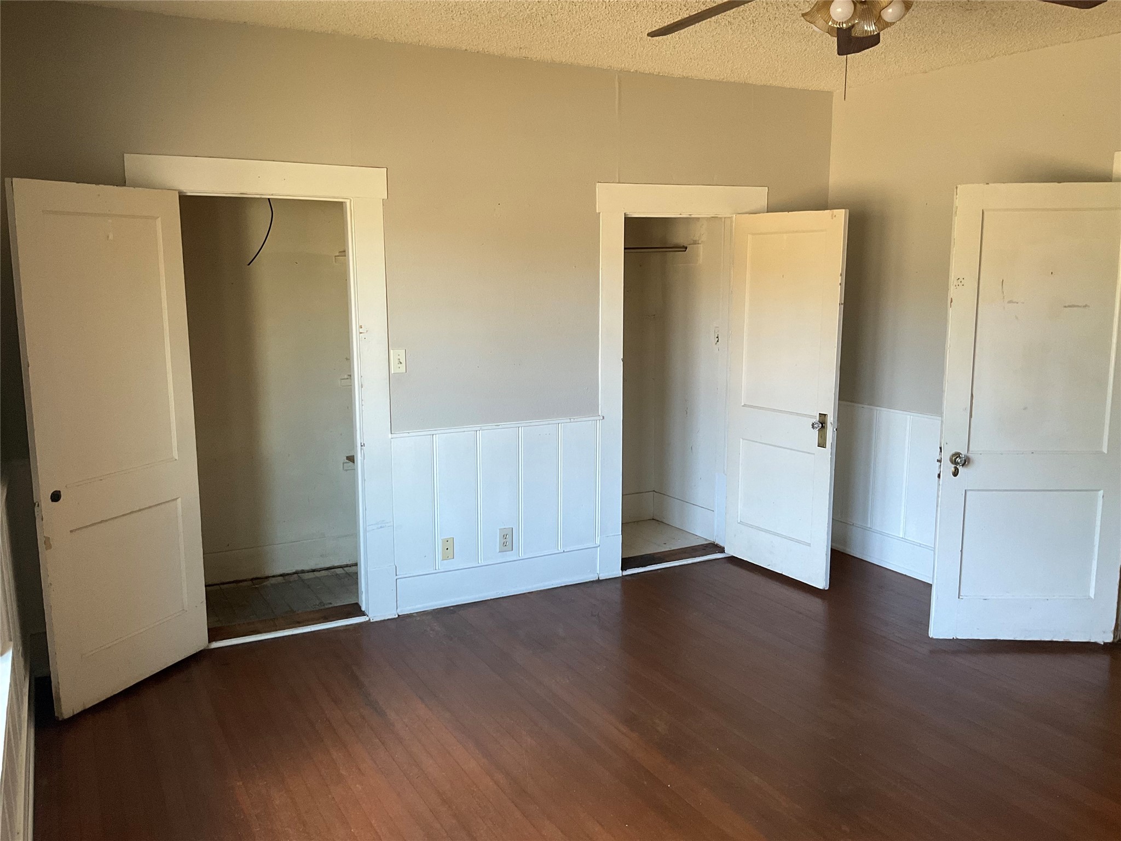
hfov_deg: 61.7
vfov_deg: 48.2
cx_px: 560
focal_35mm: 29
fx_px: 939
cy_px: 420
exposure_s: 1/60
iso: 80
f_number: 1.8
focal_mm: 3
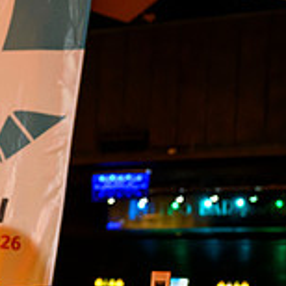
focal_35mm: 125
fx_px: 1168
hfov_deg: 12.5
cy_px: 323
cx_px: -258
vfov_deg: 13.6
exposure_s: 1/60
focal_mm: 33.5
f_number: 3.5
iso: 2500
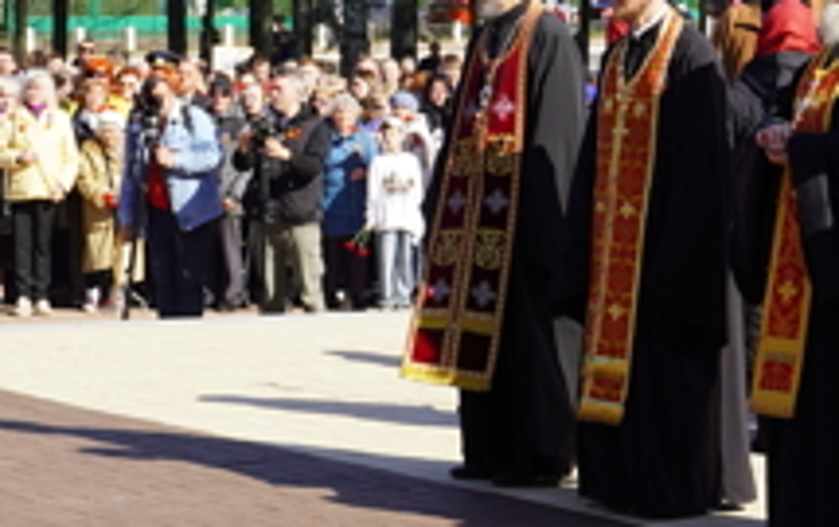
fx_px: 4144
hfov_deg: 11.5
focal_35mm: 181
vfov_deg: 7.3
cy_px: 215
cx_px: 133
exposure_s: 1/320
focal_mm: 34
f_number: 5.6
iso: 100
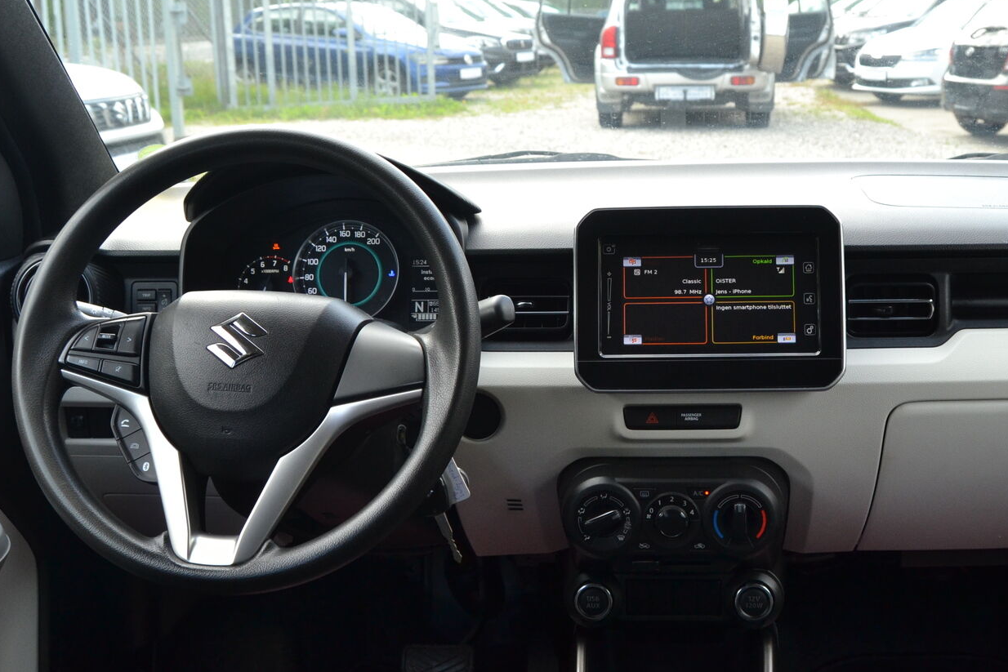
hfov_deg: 45.9
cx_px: 645
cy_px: 295
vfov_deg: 31.9
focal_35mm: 42
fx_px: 1176
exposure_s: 1/125
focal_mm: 18
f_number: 5.6
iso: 400
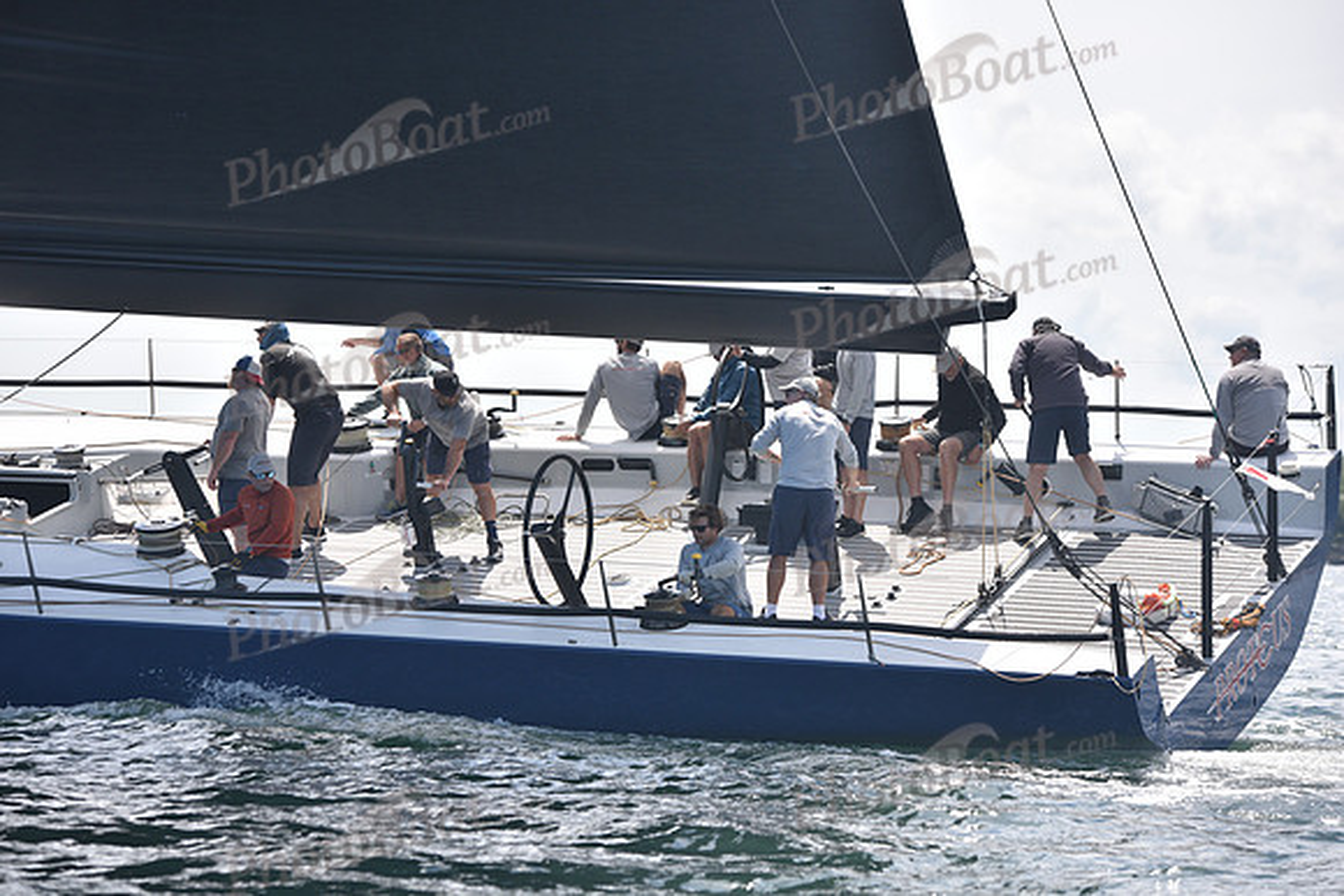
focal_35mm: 110
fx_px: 4107
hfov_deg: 18.6
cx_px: 672
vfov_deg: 12.5
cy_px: 448
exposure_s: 1/800
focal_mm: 110
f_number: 4.5
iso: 320
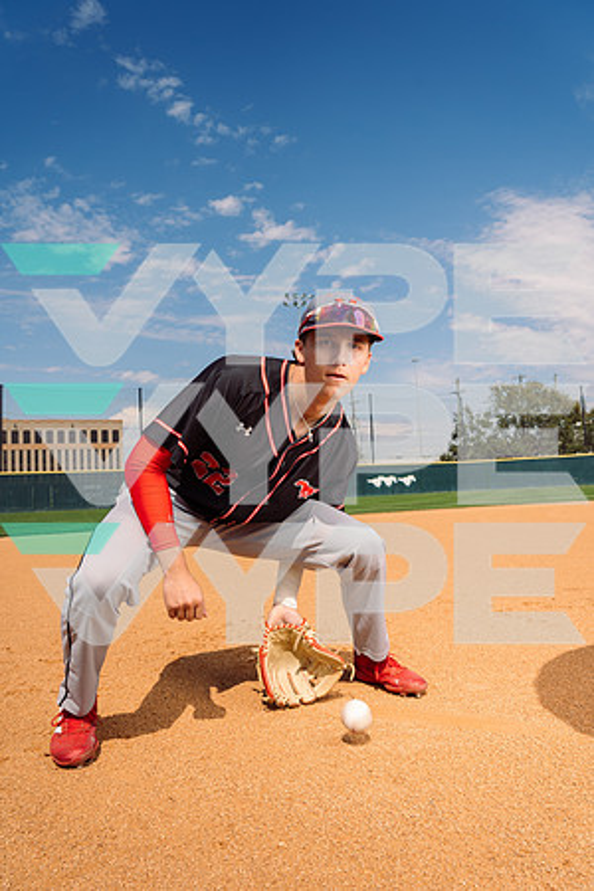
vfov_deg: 71.5
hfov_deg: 51.3
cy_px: 446
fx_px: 619
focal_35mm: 25
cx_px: 297
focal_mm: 25
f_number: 8
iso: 64
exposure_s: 1/250
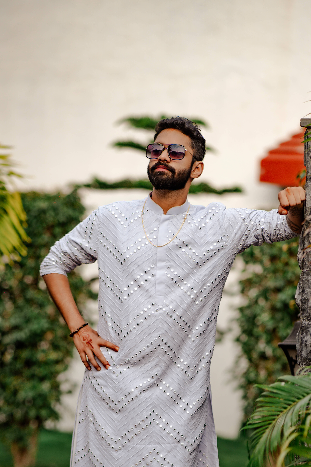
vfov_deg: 14.7
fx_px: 1801
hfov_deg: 9.9
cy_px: 353
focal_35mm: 139
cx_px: 171
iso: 160
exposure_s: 1/1000
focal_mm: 85
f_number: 1.6
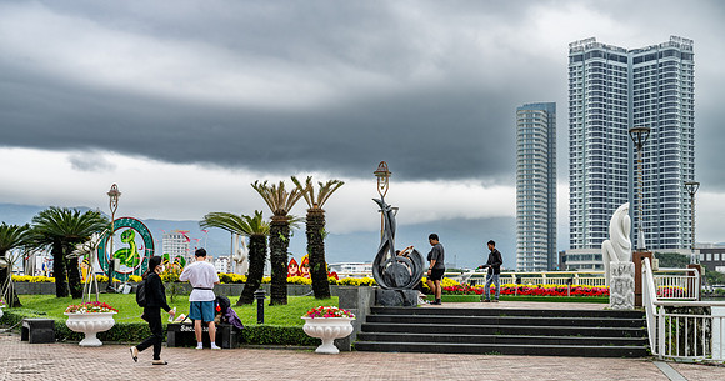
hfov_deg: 41.1
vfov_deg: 22.3
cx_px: 362
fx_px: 966
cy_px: 241
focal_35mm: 51
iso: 100
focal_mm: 48
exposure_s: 1/320
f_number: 8
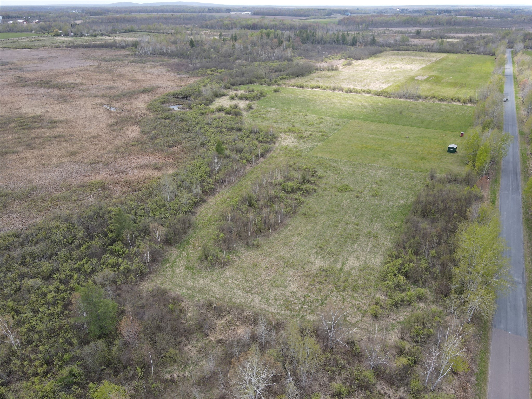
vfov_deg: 56.8
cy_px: 200
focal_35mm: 24
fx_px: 369
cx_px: 266
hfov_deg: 71.6
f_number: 2.8
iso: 100
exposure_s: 1/200
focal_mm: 4.5
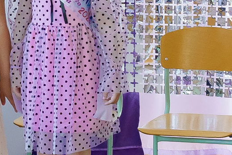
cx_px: -202
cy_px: 36
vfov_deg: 4.4
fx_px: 2010
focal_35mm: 312
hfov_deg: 6.4
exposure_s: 1/160
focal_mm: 44
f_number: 5
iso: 2500
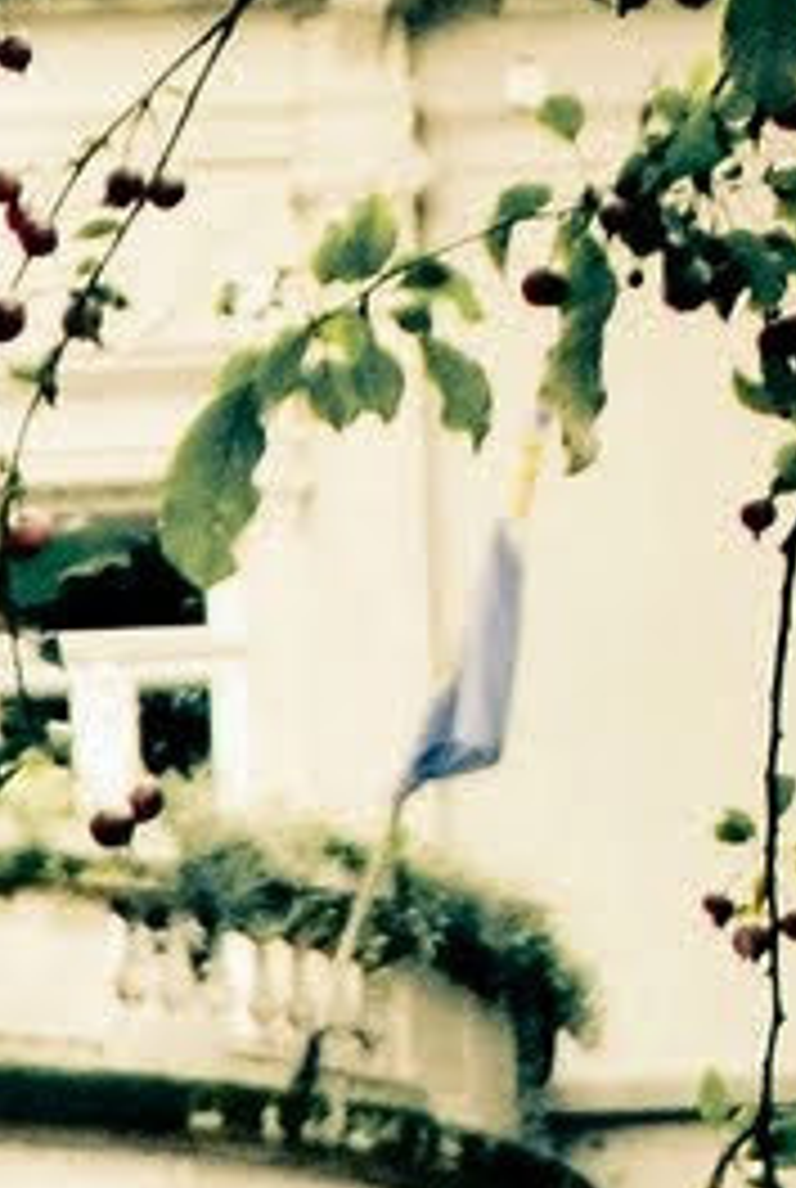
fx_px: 10769
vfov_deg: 6.0
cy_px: 3110
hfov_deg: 4.0
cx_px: -2102
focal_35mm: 326
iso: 400
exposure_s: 1/320
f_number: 4
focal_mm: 28
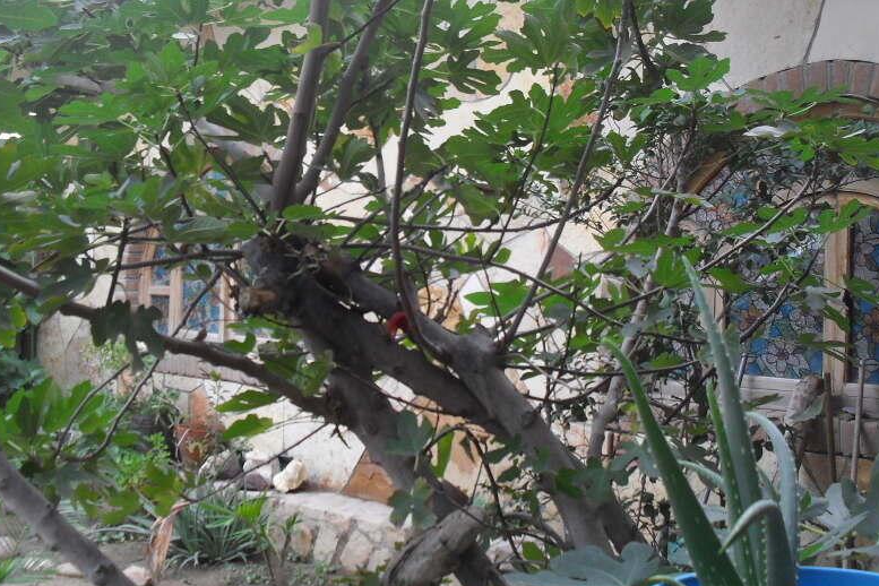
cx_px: 477
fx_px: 1172
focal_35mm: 48
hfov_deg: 41.1
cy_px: 270
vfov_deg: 28.1
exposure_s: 1/45
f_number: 3.2
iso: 100
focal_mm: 6.3
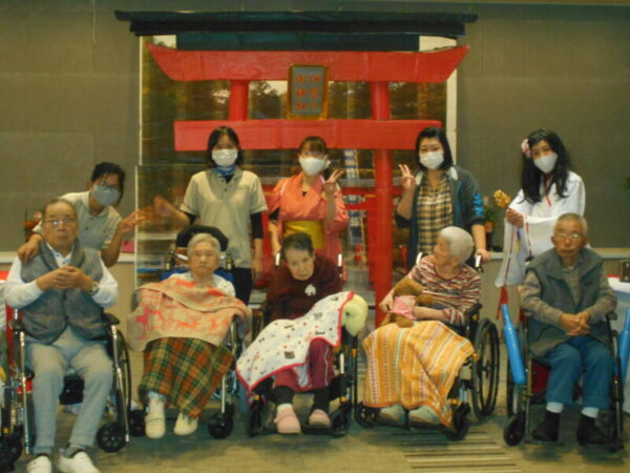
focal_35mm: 50
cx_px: 315
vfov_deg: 29.1
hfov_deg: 38.2
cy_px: 236
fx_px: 910
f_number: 4.5
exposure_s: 1/60
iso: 720
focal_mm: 8.8
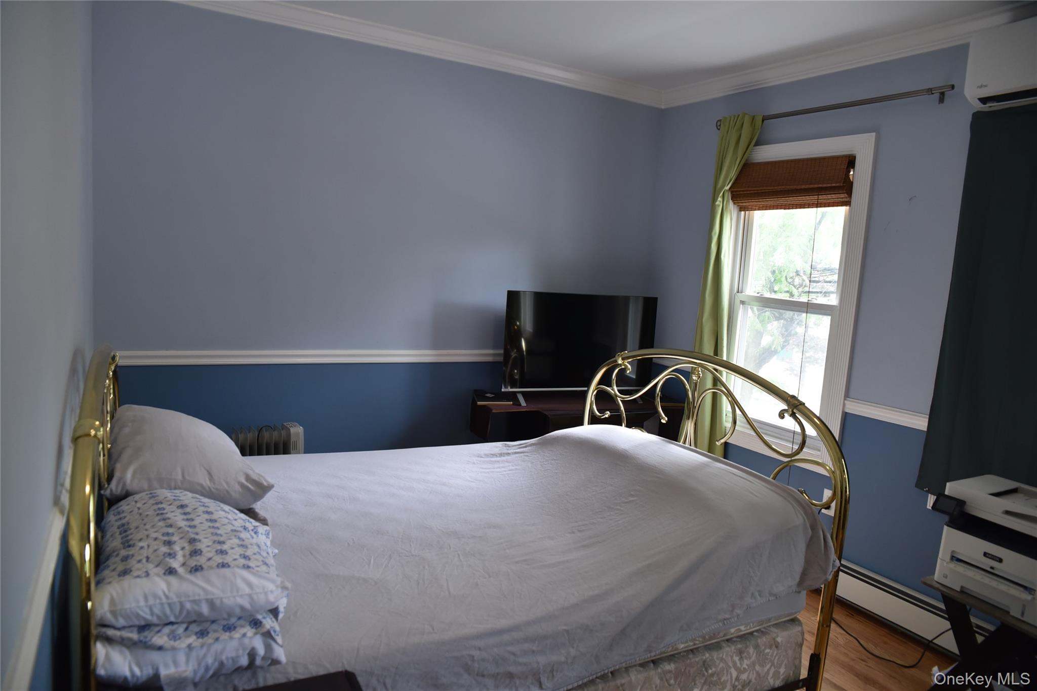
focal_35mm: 24
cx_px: 518
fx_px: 691
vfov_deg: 53.1
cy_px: 346
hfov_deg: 73.7
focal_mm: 24
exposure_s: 1/60
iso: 1600
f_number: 4
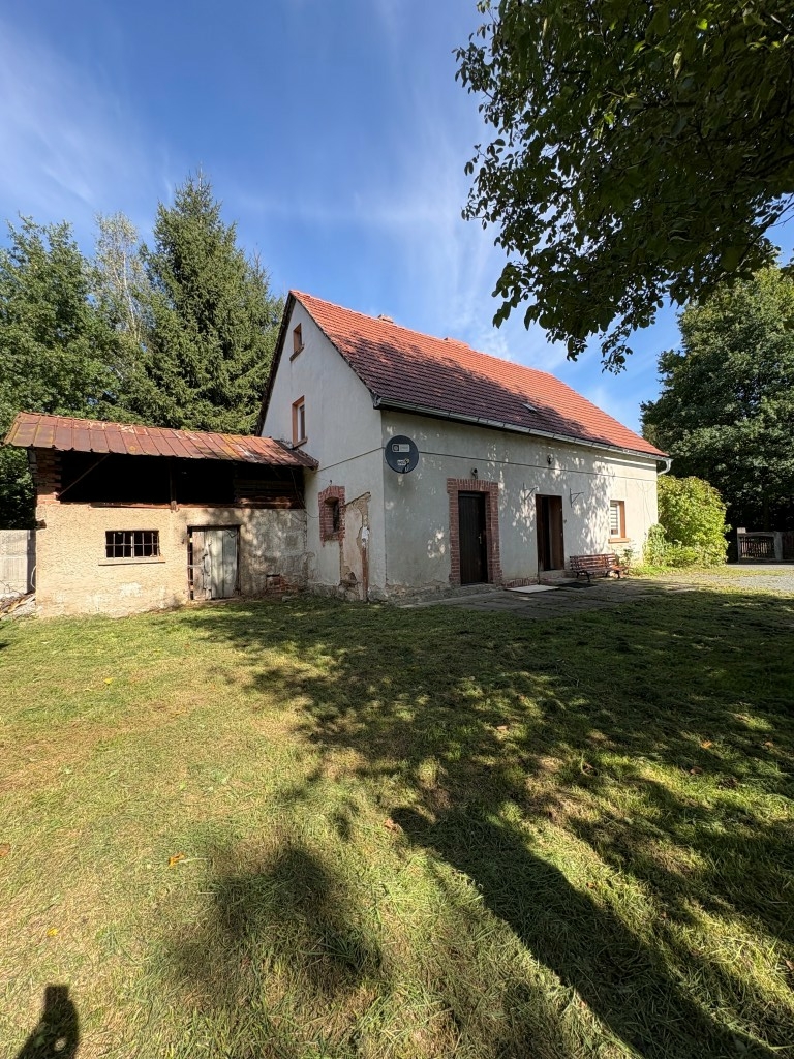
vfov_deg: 102.1
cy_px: 530
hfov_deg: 85.7
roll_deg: +1.5
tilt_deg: +3.6
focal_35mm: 14
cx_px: 397
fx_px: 428
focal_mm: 2.22
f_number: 2.2
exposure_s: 1/488
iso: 64
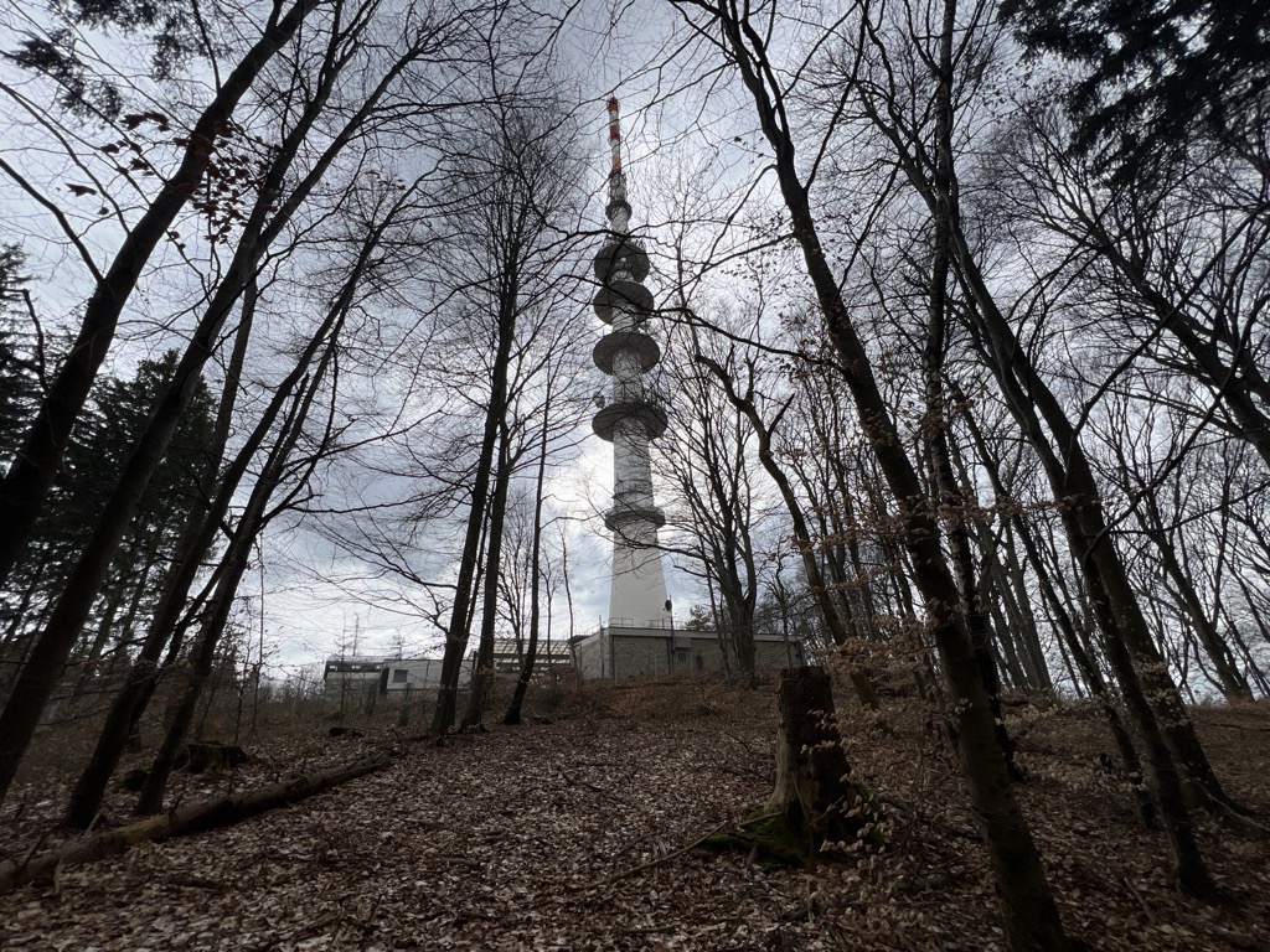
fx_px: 477
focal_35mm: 13
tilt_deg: +28.4
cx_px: 635
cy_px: 476
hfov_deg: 106.2
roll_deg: +4.1
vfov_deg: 89.9
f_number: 1.8
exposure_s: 1/2222
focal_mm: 1.57
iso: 32
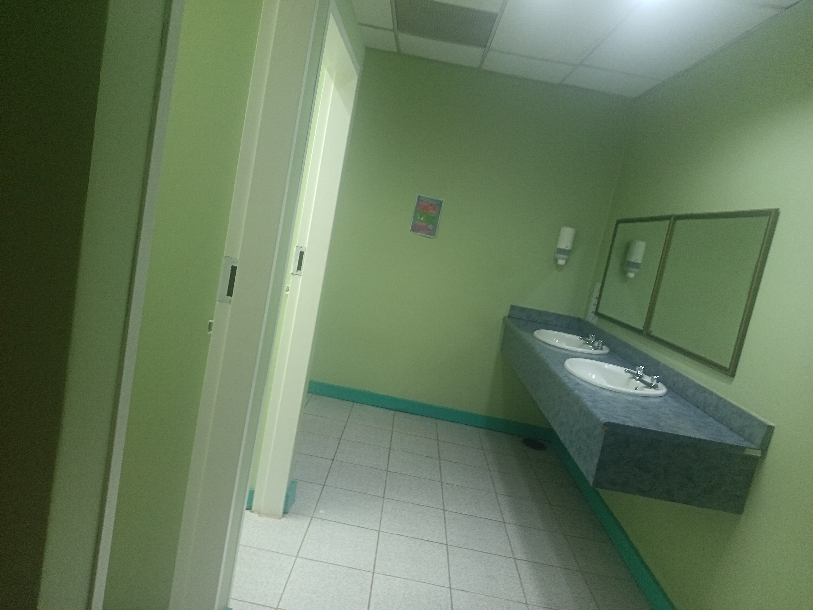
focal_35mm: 24
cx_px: 406
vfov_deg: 56.8
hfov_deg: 71.6
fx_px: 564
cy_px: 305
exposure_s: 1/25
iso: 836
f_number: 1.75
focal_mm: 5.25
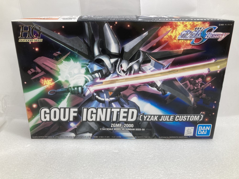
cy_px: 90
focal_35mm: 28
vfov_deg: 49.7
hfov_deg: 63.4
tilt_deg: -11.8
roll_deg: -0.8
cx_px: 120
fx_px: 193
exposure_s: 1/100
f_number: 1.8
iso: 50
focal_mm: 3.99
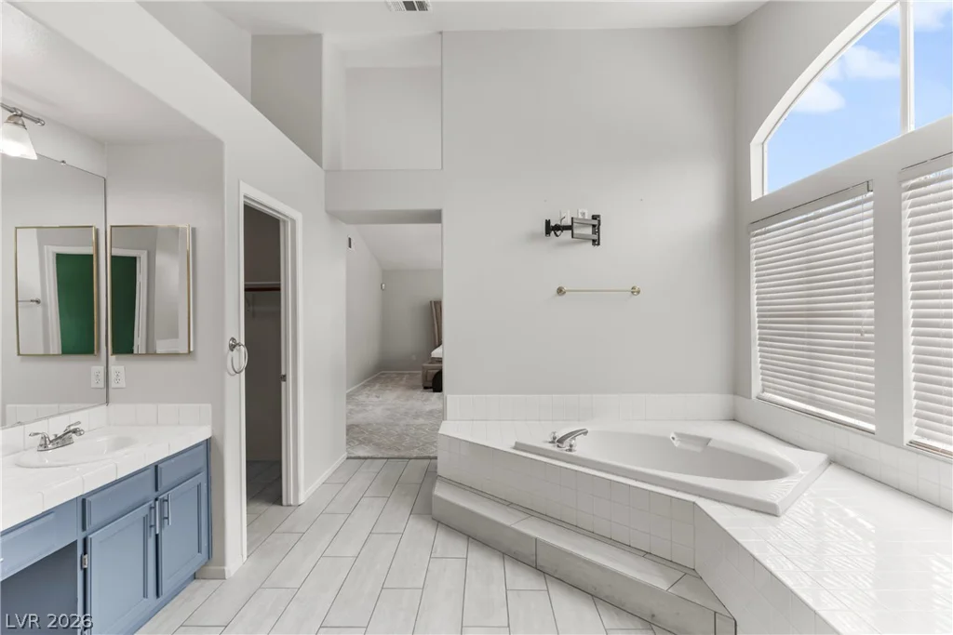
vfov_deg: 64.6
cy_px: 318
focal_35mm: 19
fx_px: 503
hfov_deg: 86.9
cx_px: 476
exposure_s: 1/40
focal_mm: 19
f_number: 8
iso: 400
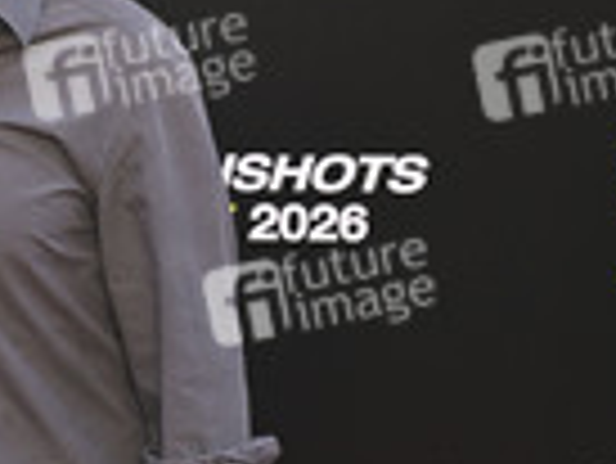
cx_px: -250
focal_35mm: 123
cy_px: 180
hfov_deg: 15.1
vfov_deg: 12.1
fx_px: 2191
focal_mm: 39
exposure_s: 1/250
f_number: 5.6
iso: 640
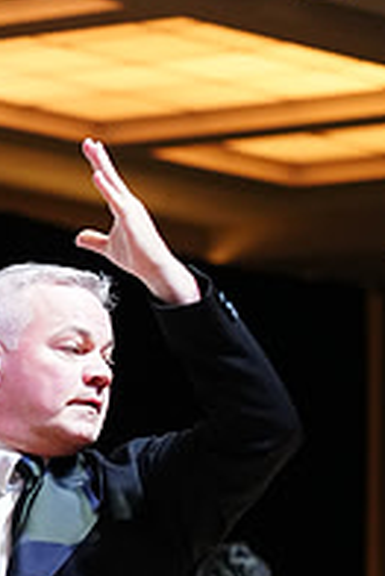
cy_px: 811
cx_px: -60
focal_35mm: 287
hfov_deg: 4.8
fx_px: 4595
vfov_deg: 7.1
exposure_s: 1/250
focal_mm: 97
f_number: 4
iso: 2500
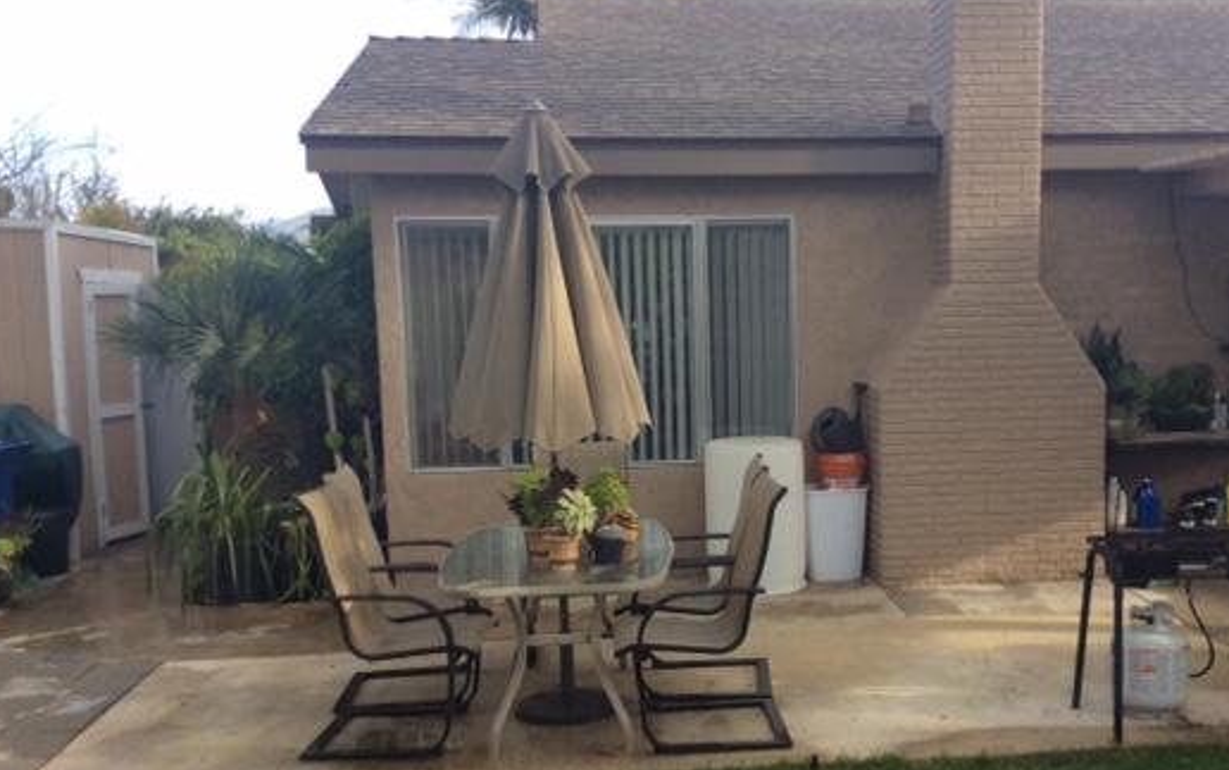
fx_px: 1407
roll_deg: +2.1
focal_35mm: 42
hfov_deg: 46.9
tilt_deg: -7.2
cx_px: 734
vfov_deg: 30.5
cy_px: 472
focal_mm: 3.3
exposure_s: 1/325
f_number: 2.4
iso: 32
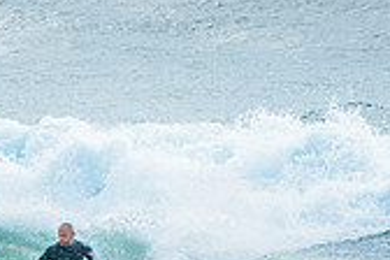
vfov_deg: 0.8
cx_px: 50
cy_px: 259
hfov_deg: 1.2
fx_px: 18339
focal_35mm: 1693
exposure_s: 1/1600
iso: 800
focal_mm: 400
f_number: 11
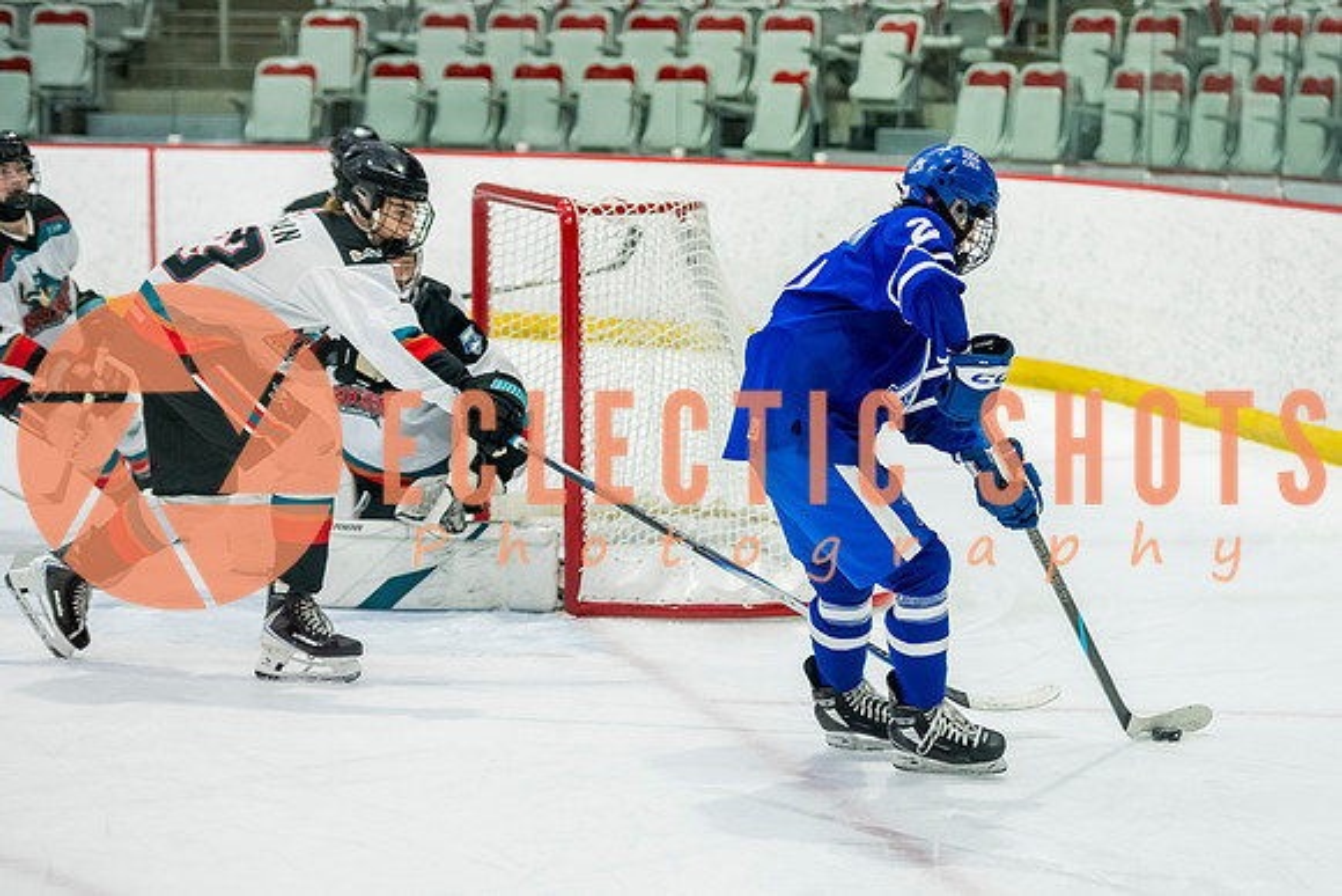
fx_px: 4808
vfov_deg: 10.6
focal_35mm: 129
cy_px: 459
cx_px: 901
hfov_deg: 15.9
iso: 1600
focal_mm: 95
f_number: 3.2
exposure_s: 1/1000
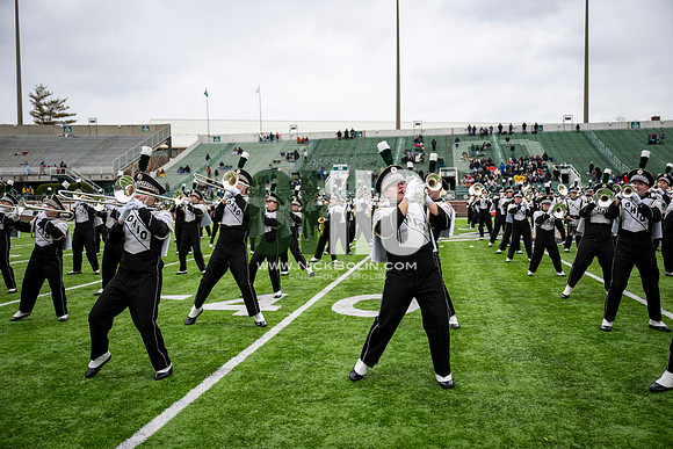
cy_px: 224
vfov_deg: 40.6
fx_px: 608
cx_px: 336
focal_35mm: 32
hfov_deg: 58.0
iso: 100
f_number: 2.8
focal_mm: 32.5
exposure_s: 1/500
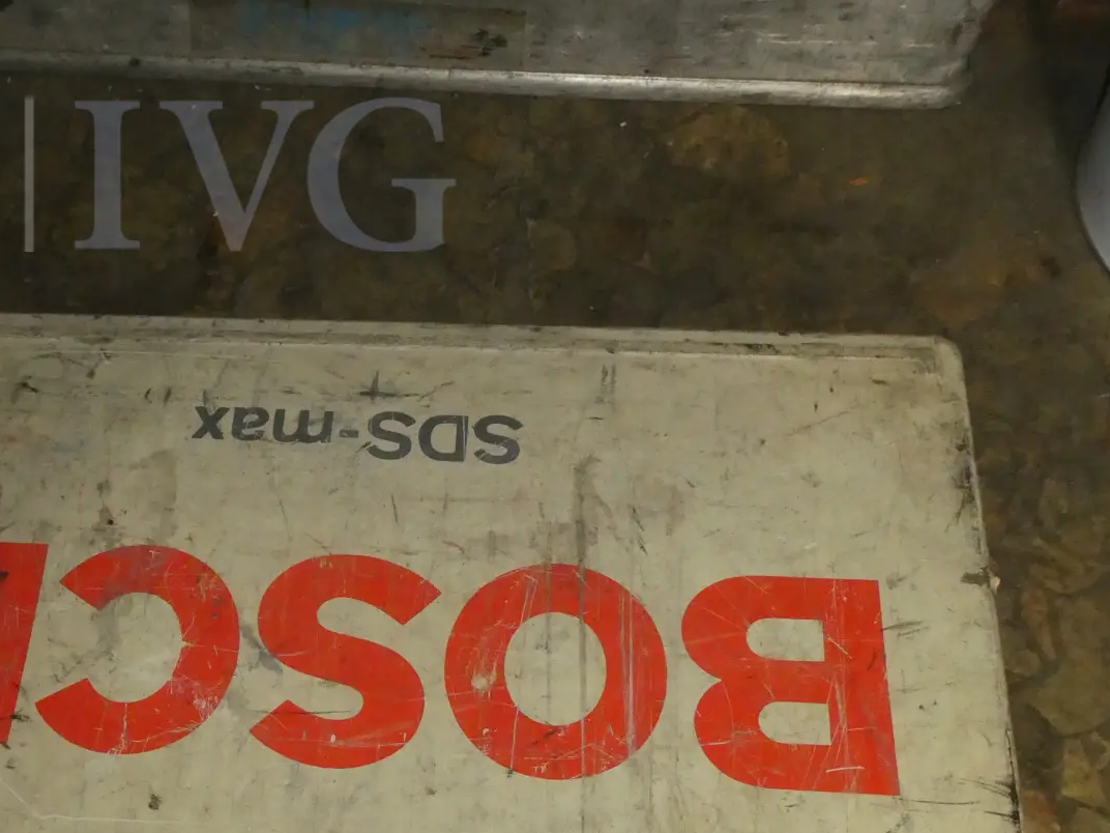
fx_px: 1379
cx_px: 308
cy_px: 694
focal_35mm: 43
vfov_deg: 32.5
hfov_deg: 42.8
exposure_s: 1/125
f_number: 3.3
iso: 800
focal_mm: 4.3
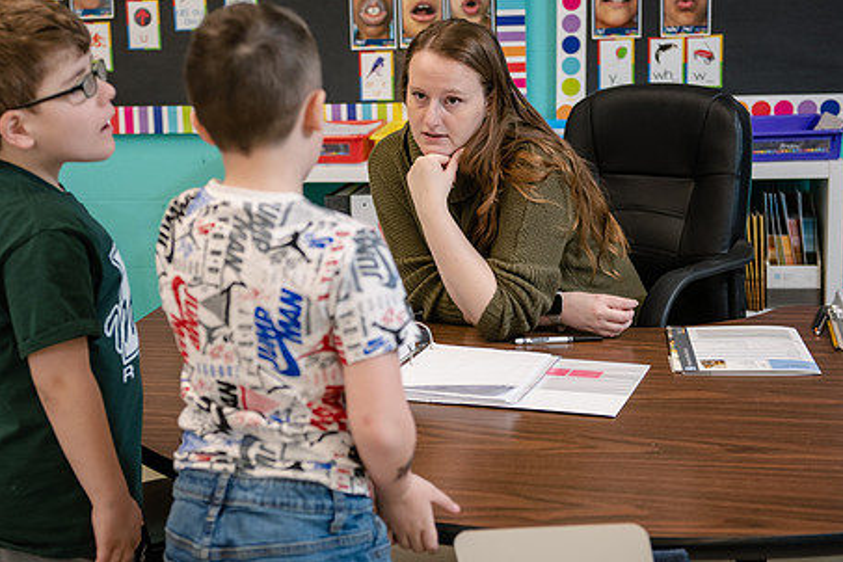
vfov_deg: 21.2
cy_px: 237
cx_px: 344
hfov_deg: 31.3
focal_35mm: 64
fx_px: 1499
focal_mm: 50
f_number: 3.2
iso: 1000
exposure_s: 1/160
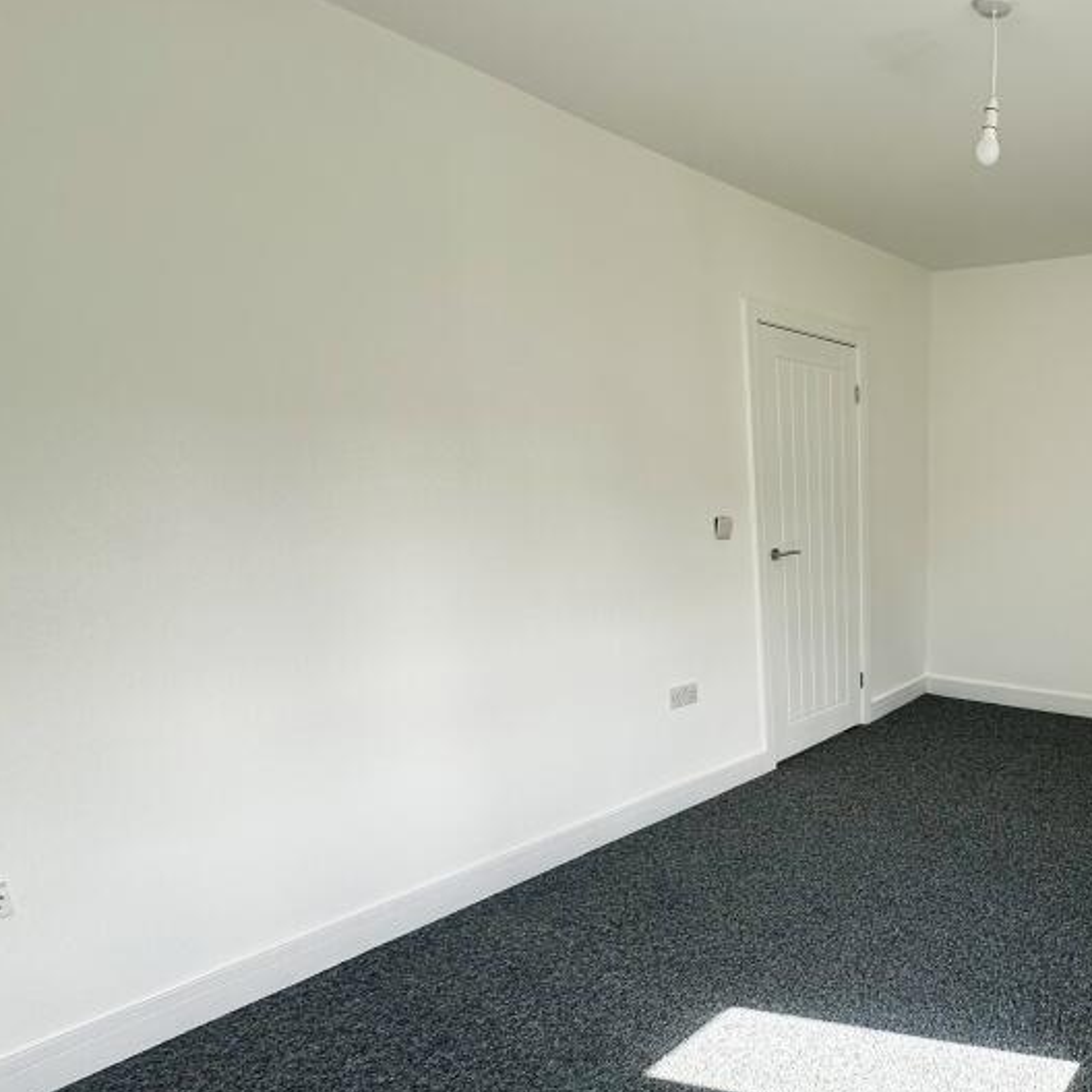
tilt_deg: -14.8
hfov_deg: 57.8
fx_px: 857
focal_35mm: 24
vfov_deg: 63.8
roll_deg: +0.2
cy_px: 705
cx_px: 937
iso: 40
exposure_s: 1/134
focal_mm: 2.22
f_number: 2.2
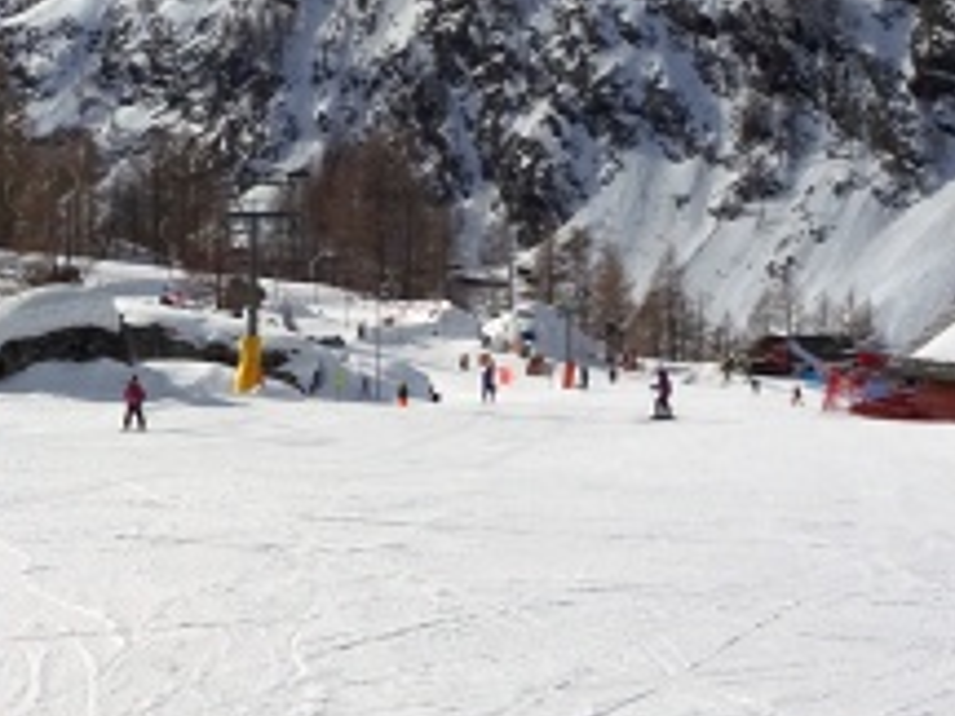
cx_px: 292
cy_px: 194
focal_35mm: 89
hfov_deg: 21.9
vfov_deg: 16.5
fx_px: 2455
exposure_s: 1/2000
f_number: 4.5
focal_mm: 4.1
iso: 80
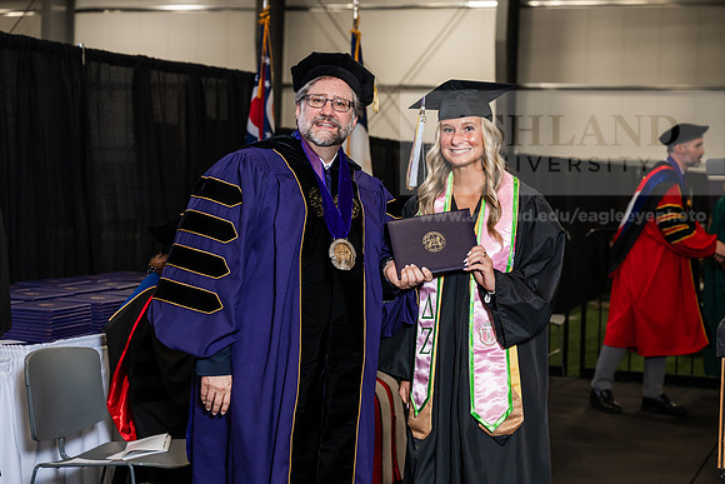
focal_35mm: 70
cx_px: 362
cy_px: 242
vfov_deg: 19.5
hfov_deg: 28.8
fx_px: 1410
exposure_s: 1/200
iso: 1250
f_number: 4.5
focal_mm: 70
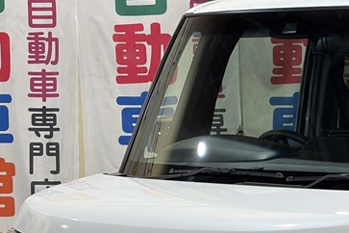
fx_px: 1299
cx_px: 361
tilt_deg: -8.7
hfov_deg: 15.0
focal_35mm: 134
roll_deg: +0.6
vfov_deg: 10.1
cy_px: 271
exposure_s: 1/50
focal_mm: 5.96
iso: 64
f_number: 1.6
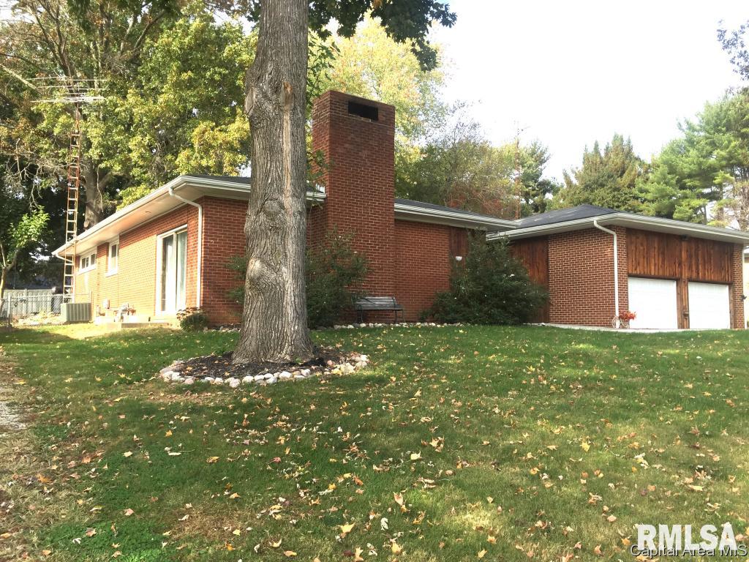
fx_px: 627
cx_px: 374
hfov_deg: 61.7
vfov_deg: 48.2
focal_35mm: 29
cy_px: 281
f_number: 2.2
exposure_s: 1/942
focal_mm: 4.15
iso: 32
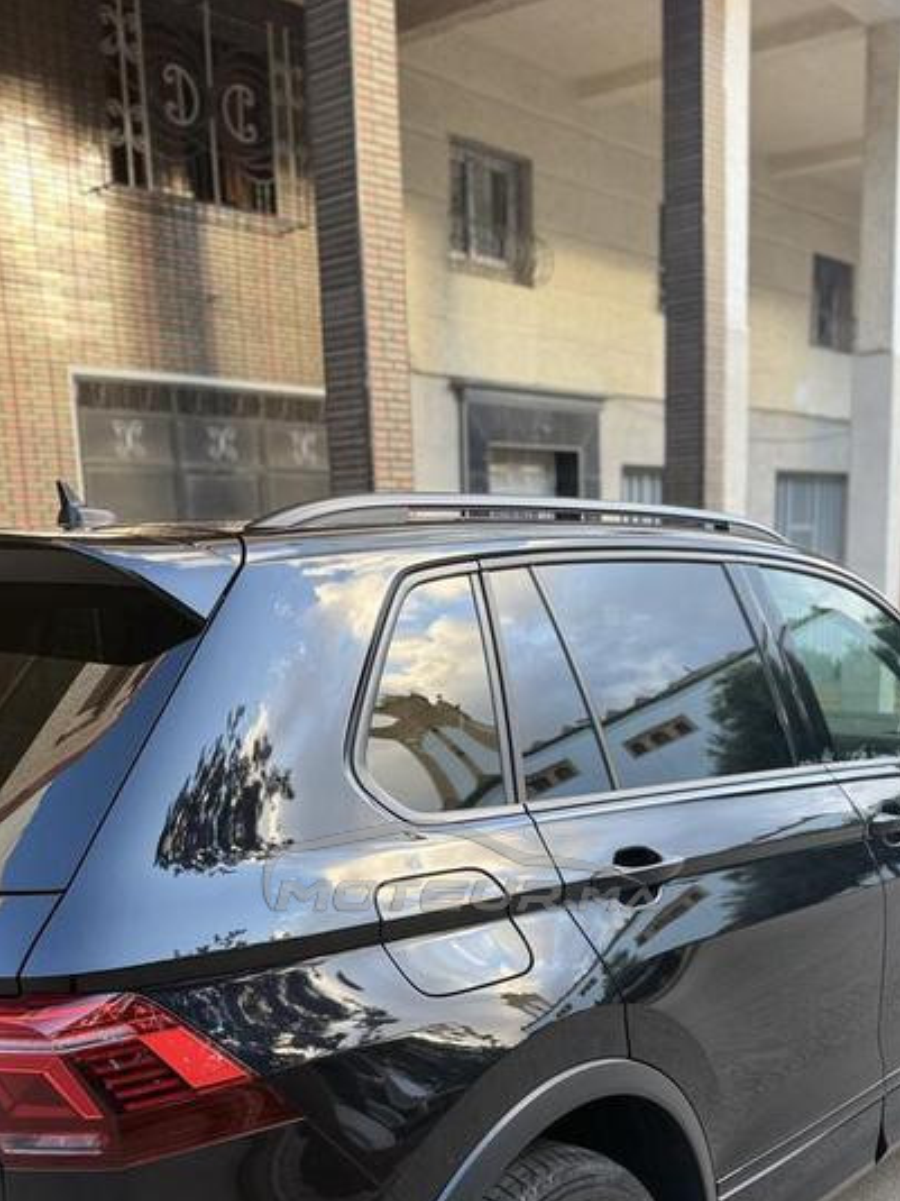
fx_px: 1353
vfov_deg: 46.5
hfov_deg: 36.8
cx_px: 460
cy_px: 865
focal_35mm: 39
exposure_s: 1/158
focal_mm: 6.76
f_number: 1.78
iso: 64
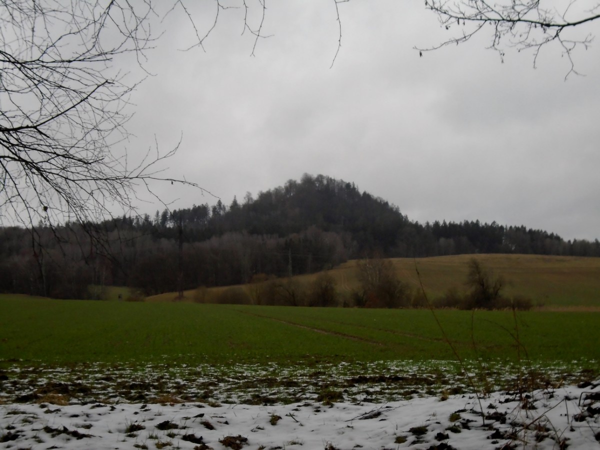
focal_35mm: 58
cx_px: 300
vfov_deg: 25.2
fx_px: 1005
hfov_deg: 33.2
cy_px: 225
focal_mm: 10.2
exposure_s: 1/250
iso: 200
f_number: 4.9
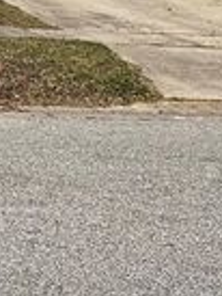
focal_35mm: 106
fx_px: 905
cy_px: -85
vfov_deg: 17.4
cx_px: -261
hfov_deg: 12.0
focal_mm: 3
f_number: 1.8
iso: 16
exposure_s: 1/2959
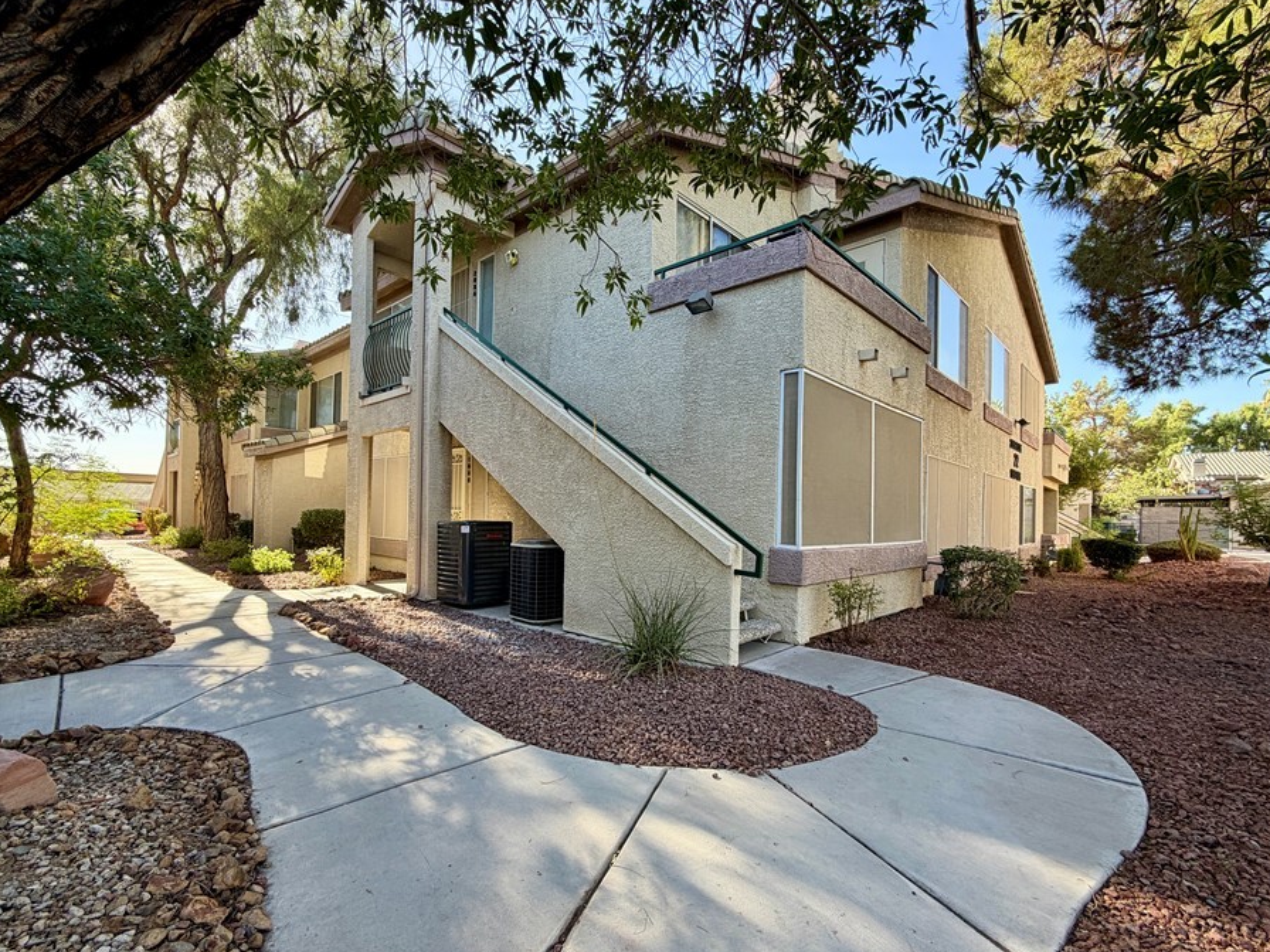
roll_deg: -1.7
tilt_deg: +0.7
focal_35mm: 16
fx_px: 587
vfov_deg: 78.0
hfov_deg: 94.5
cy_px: 507
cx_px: 611
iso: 40
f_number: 2.2
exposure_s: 1/248
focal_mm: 2.22
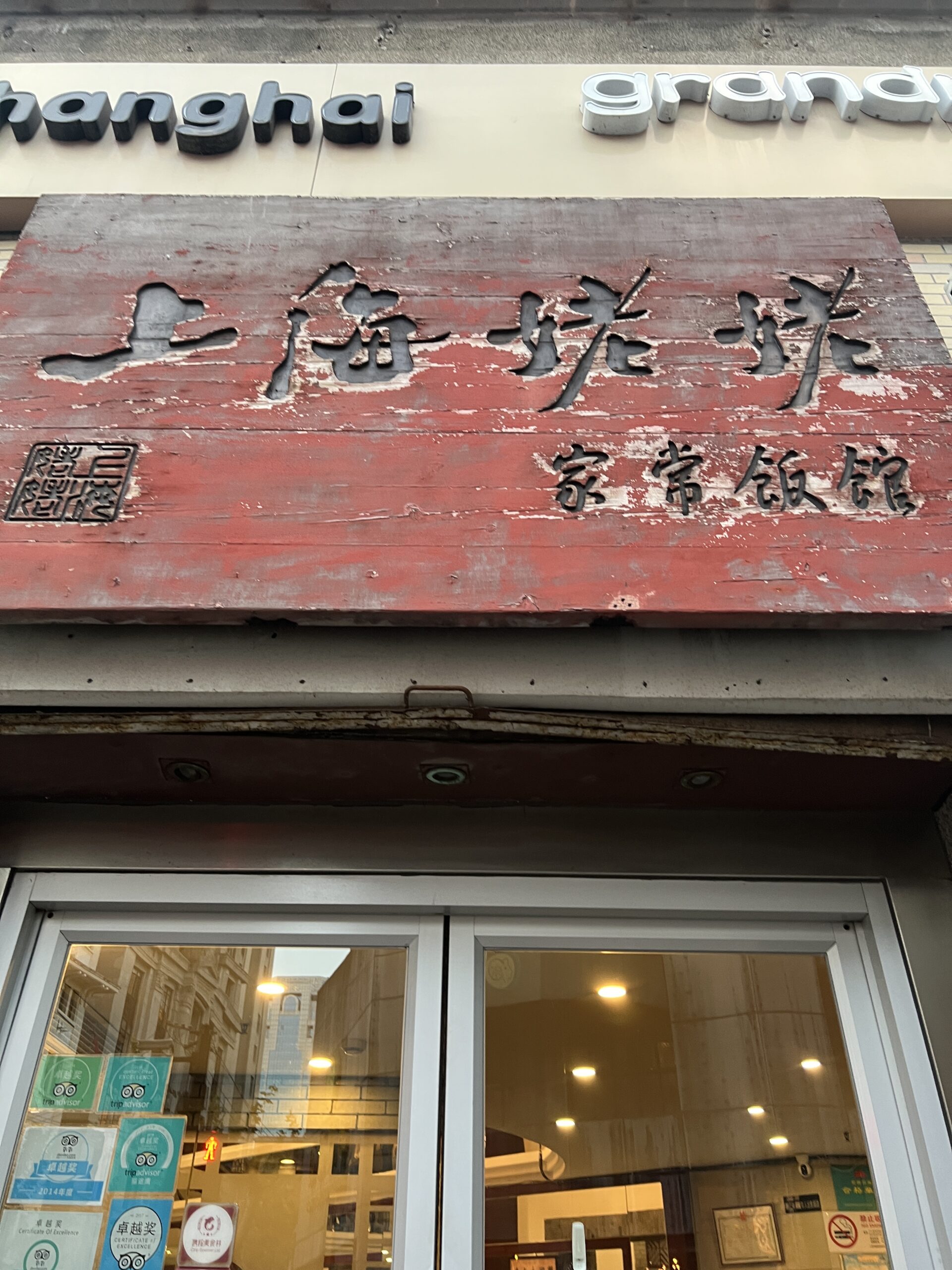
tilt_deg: +38.3
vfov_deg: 67.3
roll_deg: -2.1
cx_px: 476
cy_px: 635
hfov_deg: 53.1
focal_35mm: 26
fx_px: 953
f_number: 1.5
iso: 160
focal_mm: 5.7
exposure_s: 1/50
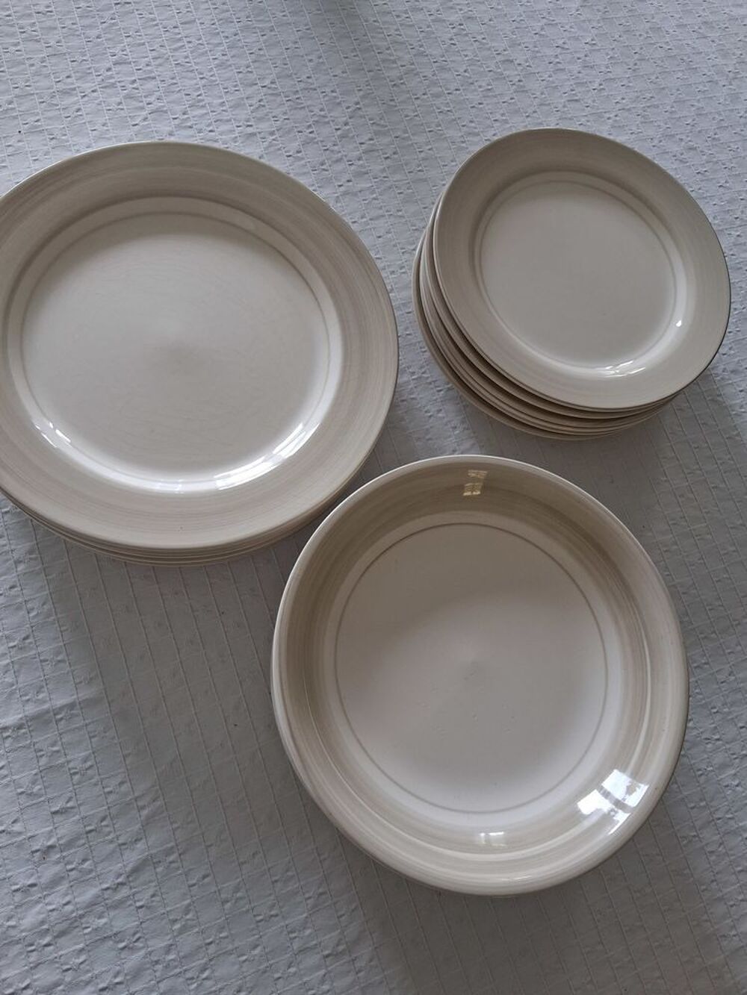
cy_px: 498
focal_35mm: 26
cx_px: 374
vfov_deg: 67.3
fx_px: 748
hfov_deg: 53.1
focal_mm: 3.98
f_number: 1.8
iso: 125
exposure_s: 1/100
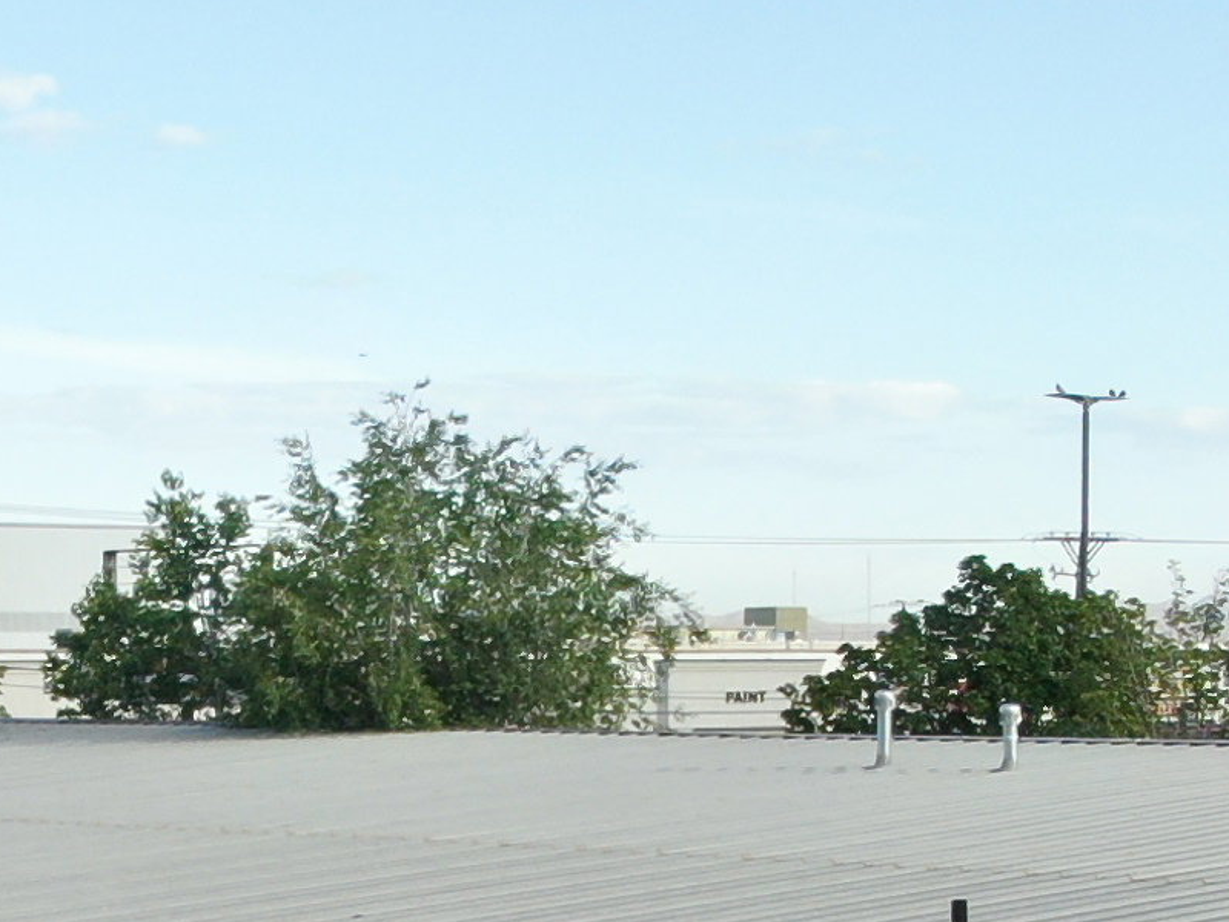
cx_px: 309
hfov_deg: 16.3
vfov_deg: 12.2
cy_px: 987
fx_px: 4260
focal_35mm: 120
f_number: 2.8
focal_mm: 4.39
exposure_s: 1/500
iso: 100
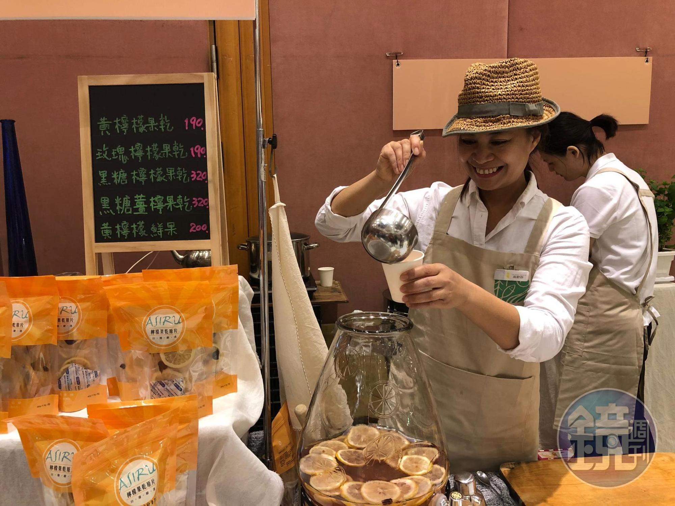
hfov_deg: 63.4
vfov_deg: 49.7
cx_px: 338
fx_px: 546
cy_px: 253
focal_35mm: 28
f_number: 1.8
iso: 50
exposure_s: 1/15
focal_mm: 3.99
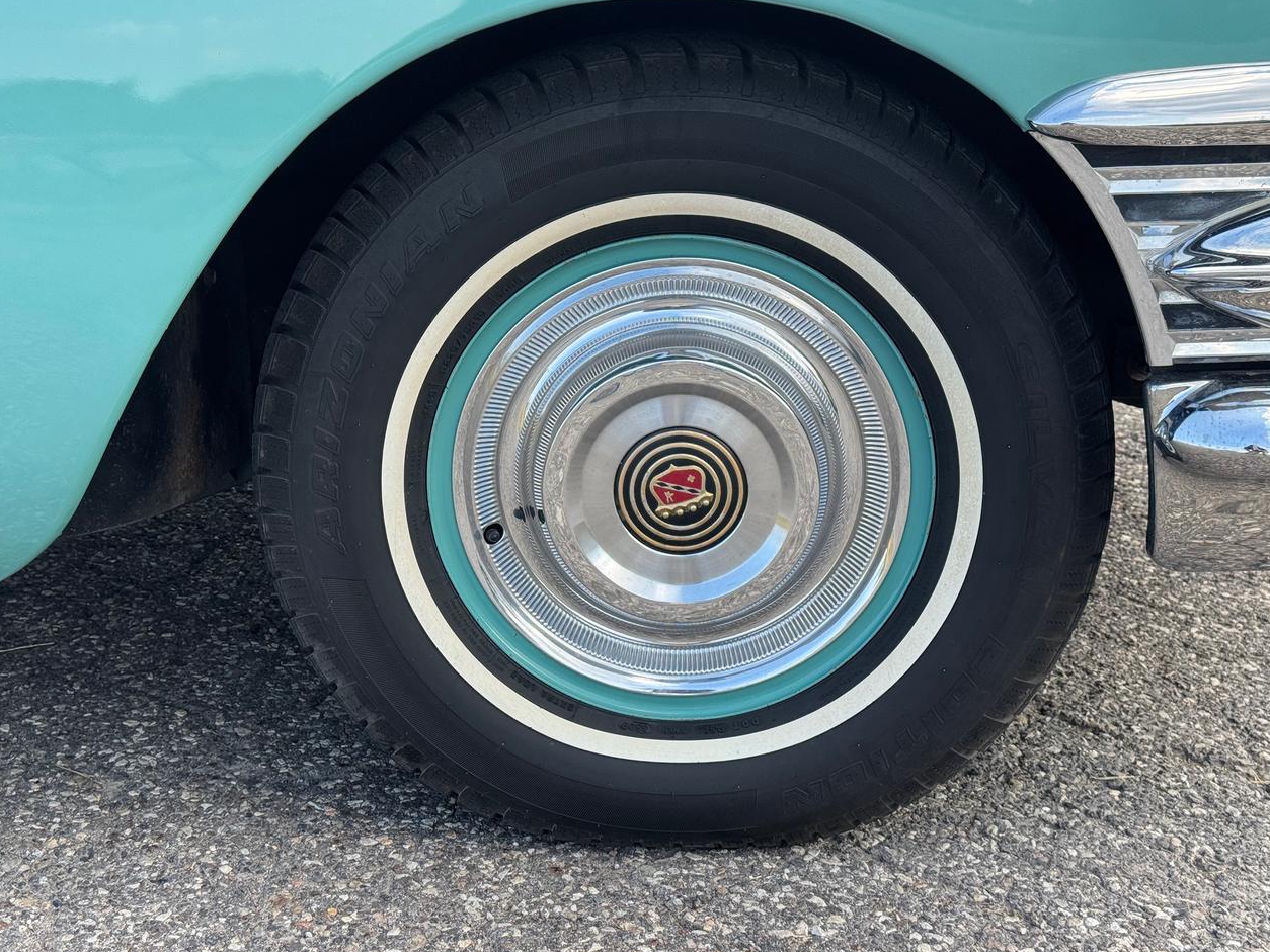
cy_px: 476
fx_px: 1797
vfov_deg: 29.7
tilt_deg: -17.3
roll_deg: +0.3
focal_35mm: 49
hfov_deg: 38.9
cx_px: 645
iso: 64
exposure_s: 1/621
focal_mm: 6.76
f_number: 1.78
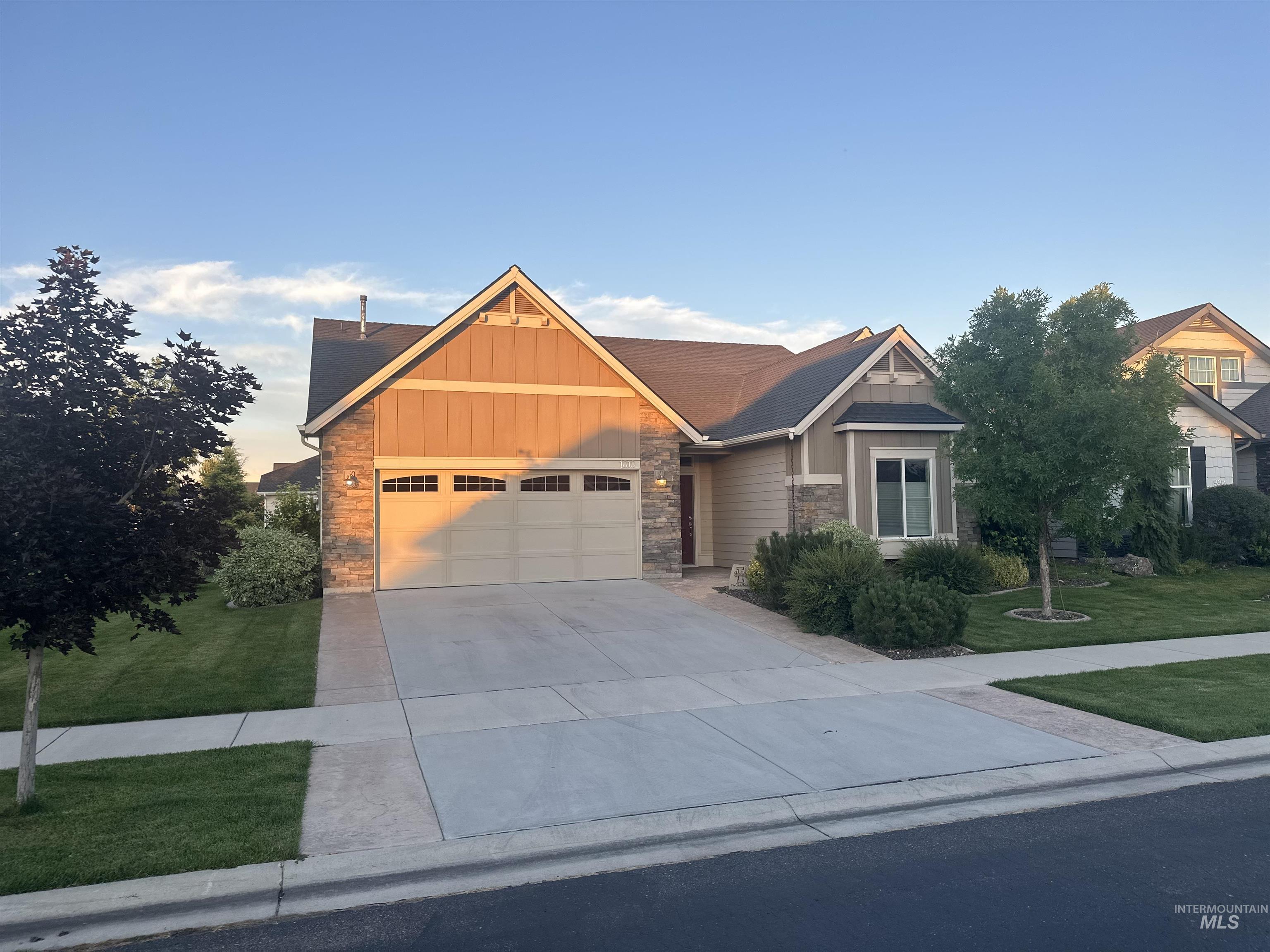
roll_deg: +0.7
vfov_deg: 56.8
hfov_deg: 71.6
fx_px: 881
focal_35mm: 24
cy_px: 476
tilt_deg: +2.7
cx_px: 635
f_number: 1.78
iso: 80
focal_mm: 6.86
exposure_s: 1/745
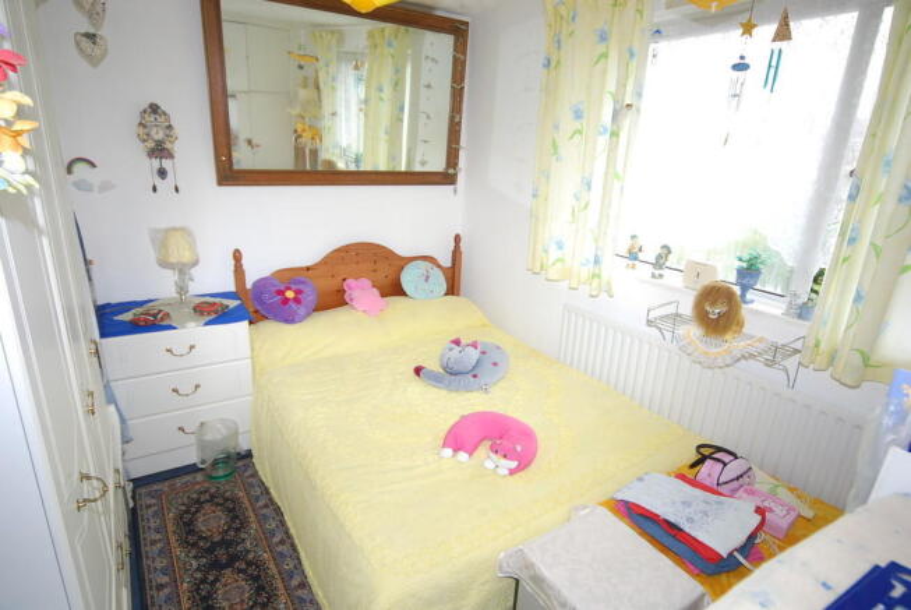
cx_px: 456
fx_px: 494
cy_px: 305
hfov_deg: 85.4
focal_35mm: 20
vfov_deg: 63.4
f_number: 4.8
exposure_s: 1/60
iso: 200
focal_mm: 13
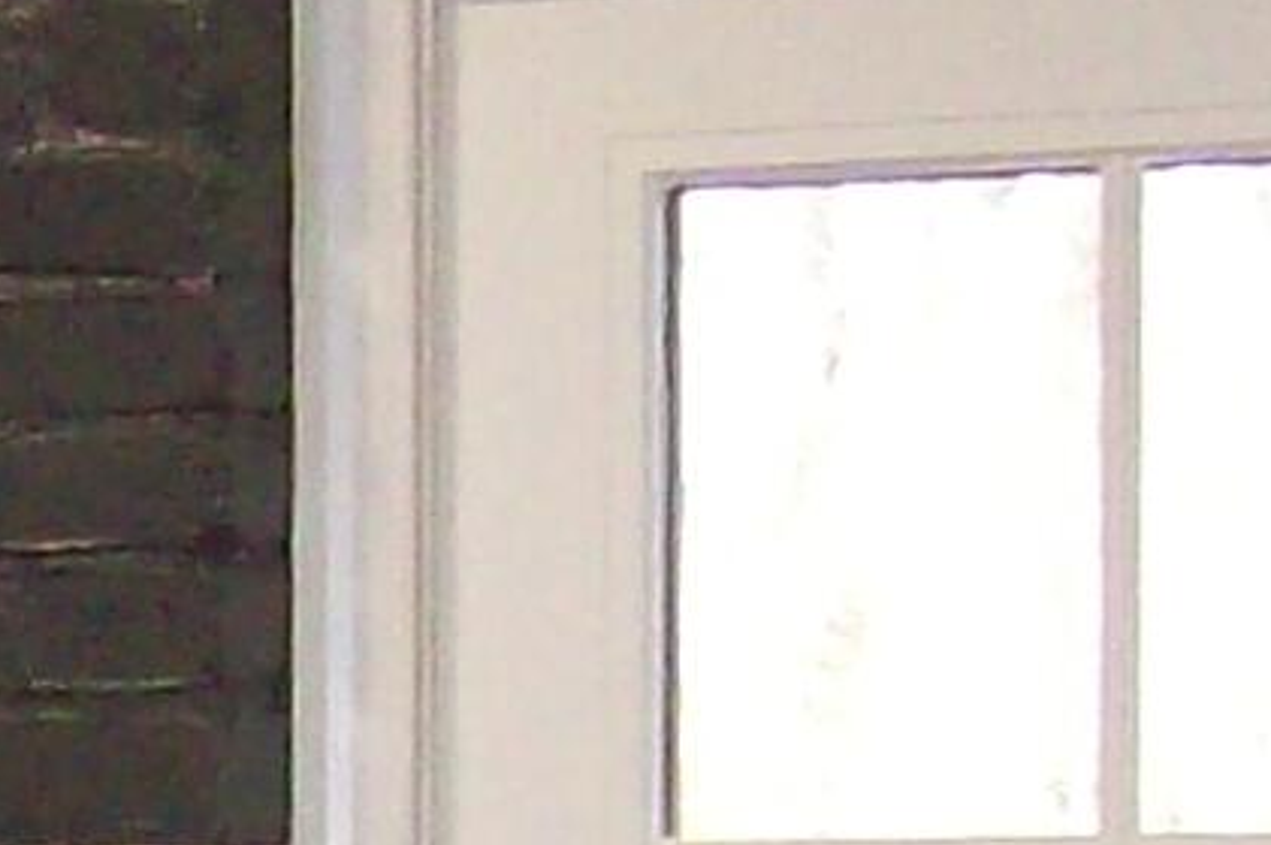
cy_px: 2752
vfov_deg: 4.8
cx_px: -1099
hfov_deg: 7.5
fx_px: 9419
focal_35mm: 267
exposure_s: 1/64
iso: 200
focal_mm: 6
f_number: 2.7
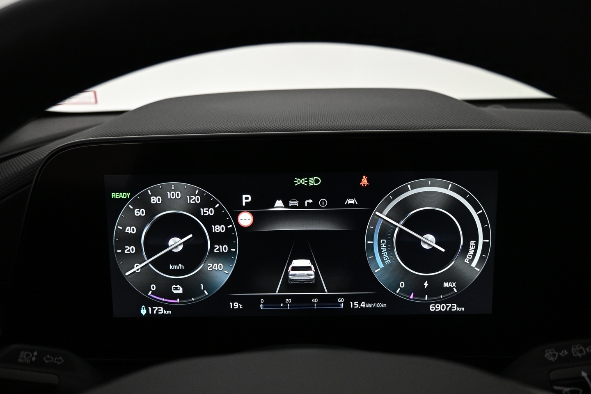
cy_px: 220
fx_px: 443
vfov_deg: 47.8
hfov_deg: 67.4
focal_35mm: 27
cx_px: 286
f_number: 3.5
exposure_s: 1/125
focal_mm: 16
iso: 1600
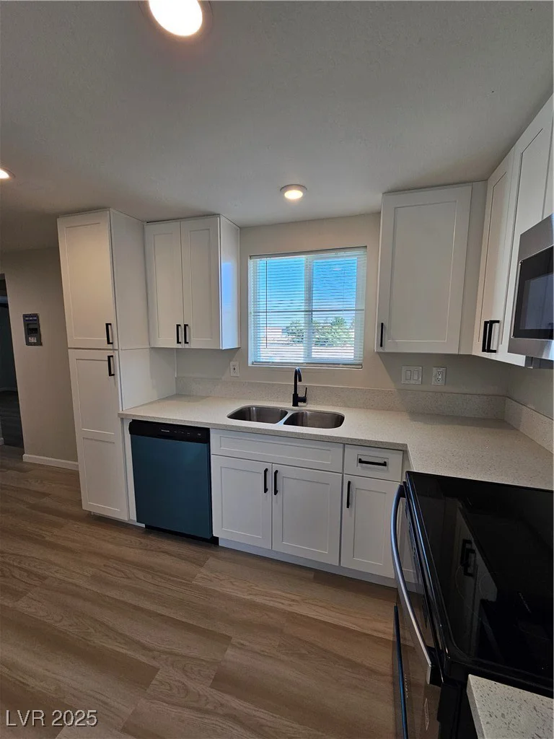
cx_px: 277
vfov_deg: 106.2
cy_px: 370
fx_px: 277
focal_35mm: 13
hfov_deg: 89.9
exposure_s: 1/120
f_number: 2.2
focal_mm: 2.2
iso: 64
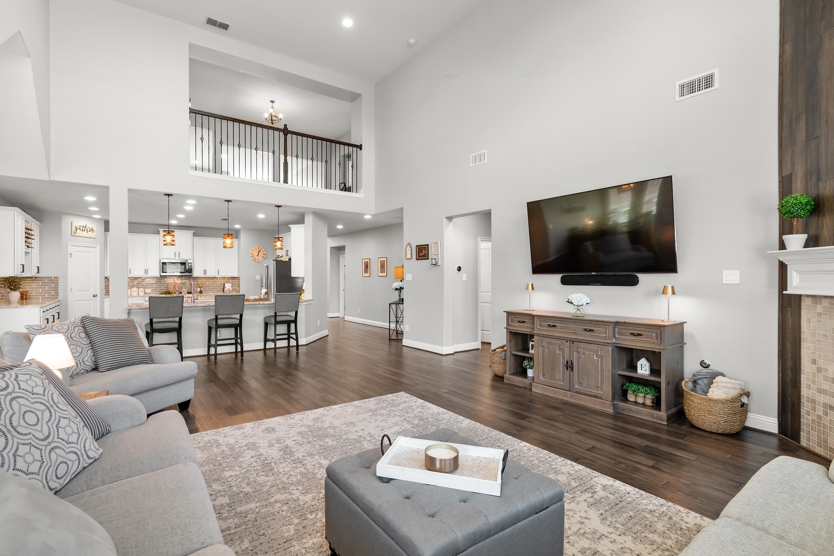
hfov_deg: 96.6
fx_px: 371
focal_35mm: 16
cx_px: 394
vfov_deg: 73.7
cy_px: 287
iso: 320
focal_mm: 10
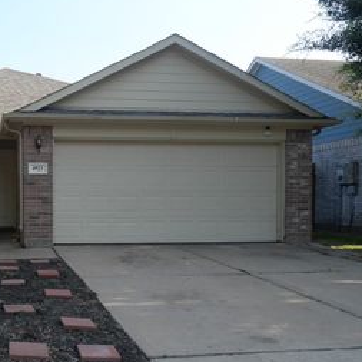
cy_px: 202
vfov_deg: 40.0
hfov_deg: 37.0
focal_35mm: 42
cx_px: 24
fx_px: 497
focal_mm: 12
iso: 200
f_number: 5.6
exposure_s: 1/250
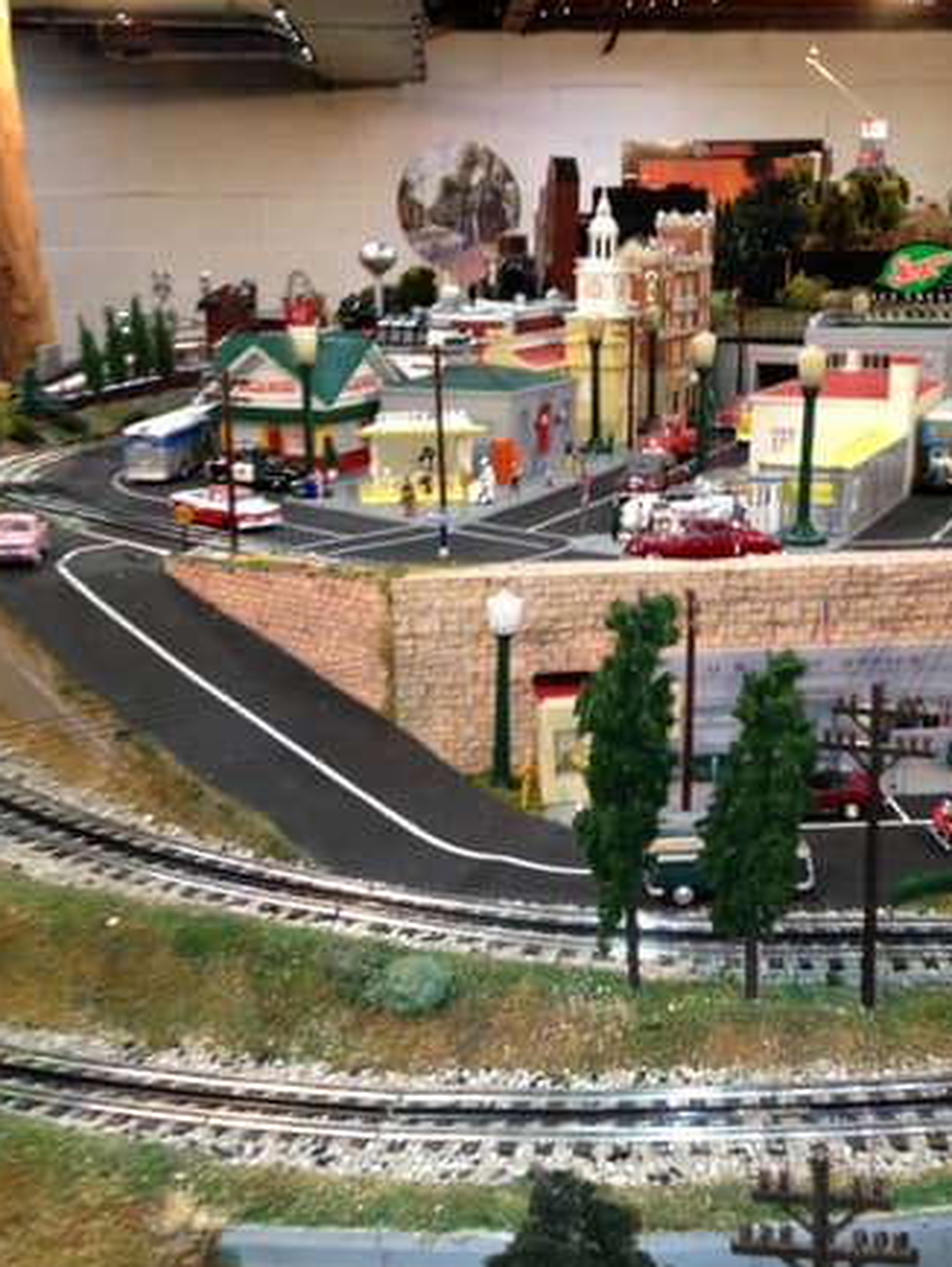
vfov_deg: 43.6
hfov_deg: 33.5
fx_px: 1575
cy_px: 749
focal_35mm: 43
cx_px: 572
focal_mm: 4.28
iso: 100
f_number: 2.4
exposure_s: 1/20
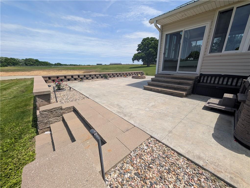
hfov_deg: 110.5
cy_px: 94
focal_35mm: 12
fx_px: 87
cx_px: 125
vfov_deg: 94.6
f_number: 1.7
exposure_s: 1/2924
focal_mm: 2.02
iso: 58
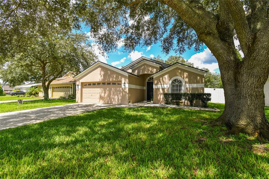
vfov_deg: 77.3
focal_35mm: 15
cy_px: 90
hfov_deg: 100.4
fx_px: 112
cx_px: 134
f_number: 7.1
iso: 100
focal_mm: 10
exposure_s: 1/80
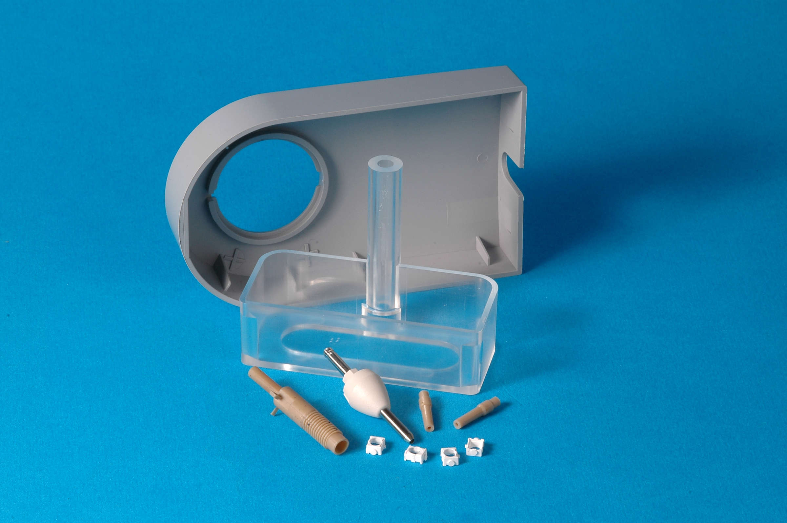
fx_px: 3440
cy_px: 262
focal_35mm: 158
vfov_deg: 8.7
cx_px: 394
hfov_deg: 13.1
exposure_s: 1/500
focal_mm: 105
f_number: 32
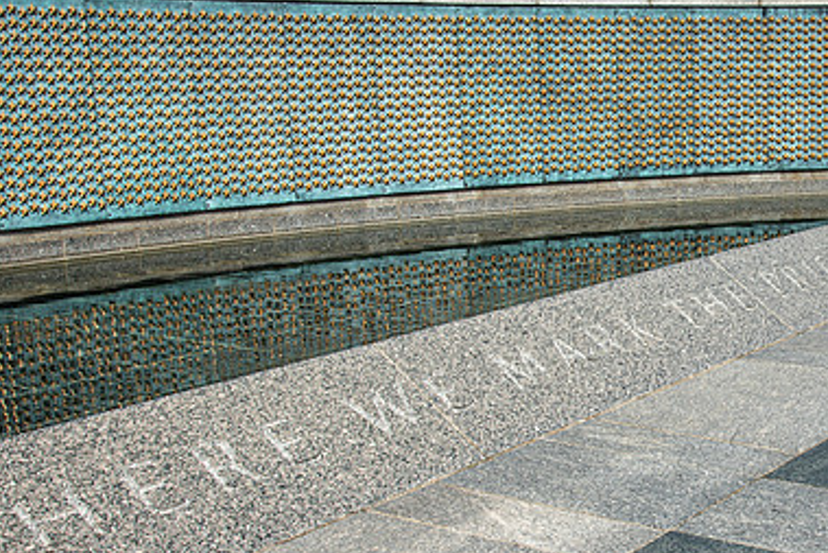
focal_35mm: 58
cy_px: 319
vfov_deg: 23.4
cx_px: 675
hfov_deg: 33.4
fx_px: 1334
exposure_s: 1/160
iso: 100
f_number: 13
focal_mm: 32
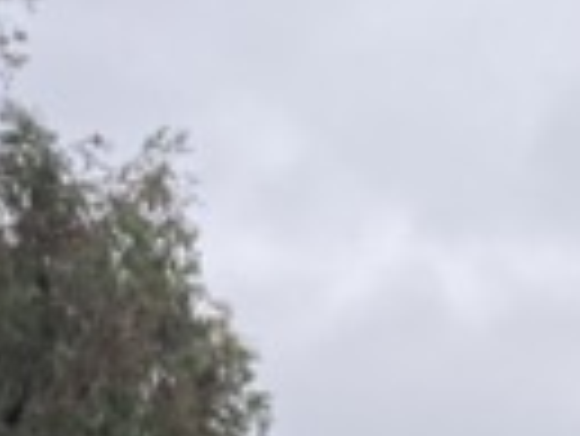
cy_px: 1211
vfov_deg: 7.0
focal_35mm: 195
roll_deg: -0.7
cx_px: 724
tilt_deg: +0.5
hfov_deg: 10.0
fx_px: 3270
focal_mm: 3.99
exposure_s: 1/1104
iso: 20
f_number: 1.8
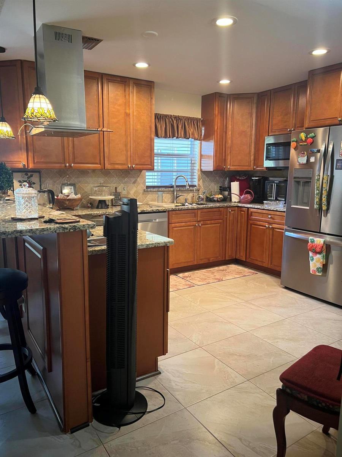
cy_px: 228
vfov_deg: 67.3
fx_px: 343
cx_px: 171
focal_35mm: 26
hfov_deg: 53.1
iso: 125
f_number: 1.5
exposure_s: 1/60
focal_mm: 5.7
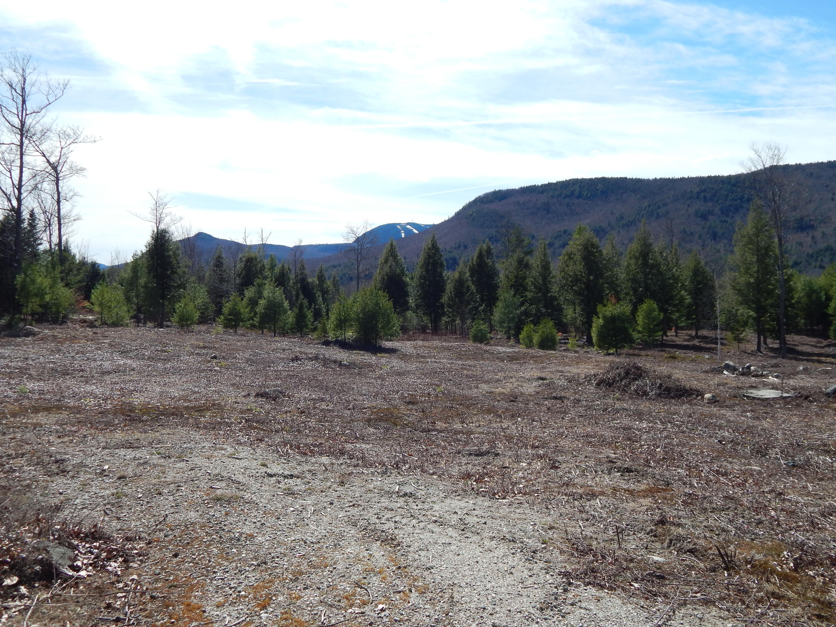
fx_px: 749
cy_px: 314
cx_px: 418
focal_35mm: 31
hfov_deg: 58.4
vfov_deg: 45.4
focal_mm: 5.6
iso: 125
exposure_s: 1/400
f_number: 6.5
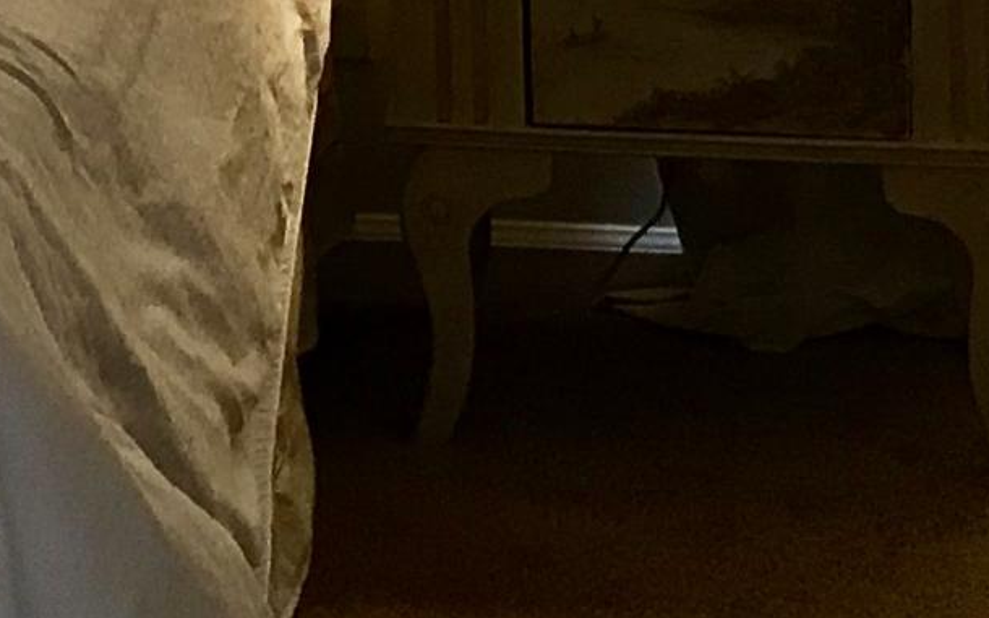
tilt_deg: -1.2
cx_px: -258
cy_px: -929
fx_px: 3934
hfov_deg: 13.8
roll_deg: +1.4
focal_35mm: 146
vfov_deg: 8.2
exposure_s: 1/30
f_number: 1.8
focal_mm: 3.99
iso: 40
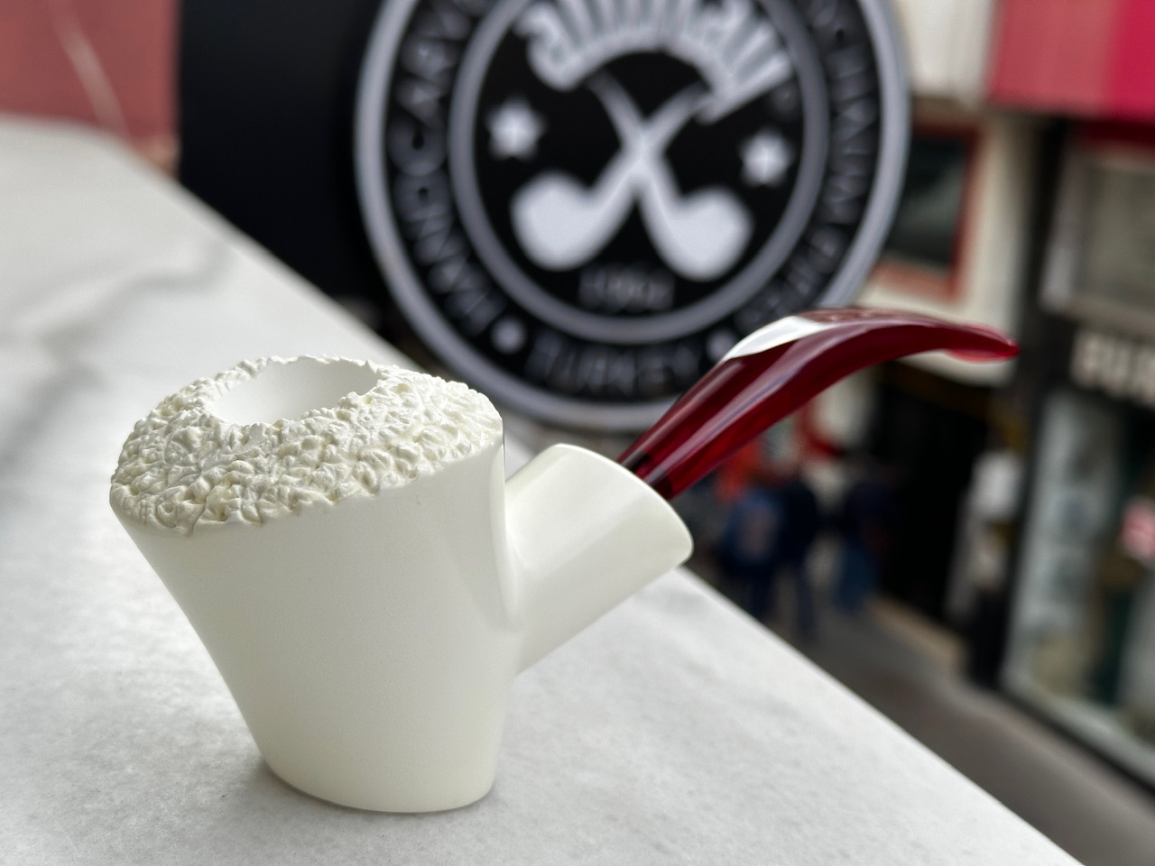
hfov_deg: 39.7
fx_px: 1602
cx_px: 578
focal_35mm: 48
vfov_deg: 30.3
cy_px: 433
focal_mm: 6.86
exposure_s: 1/810
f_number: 1.78
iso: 64
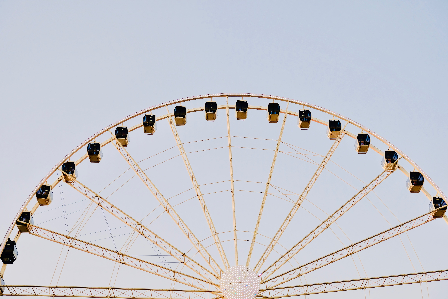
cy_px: 150
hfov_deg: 36.2
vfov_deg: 24.6
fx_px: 684
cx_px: 224
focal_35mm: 55
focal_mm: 36.5
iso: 200
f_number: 2.8
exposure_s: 1/250
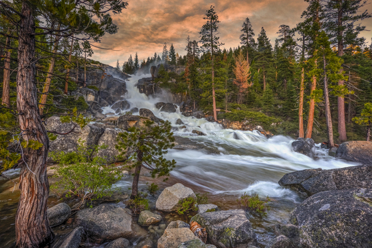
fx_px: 165
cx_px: 186
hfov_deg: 96.7
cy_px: 124
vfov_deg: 73.8
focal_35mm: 16
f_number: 16
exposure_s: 1/6
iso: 100
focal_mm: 16
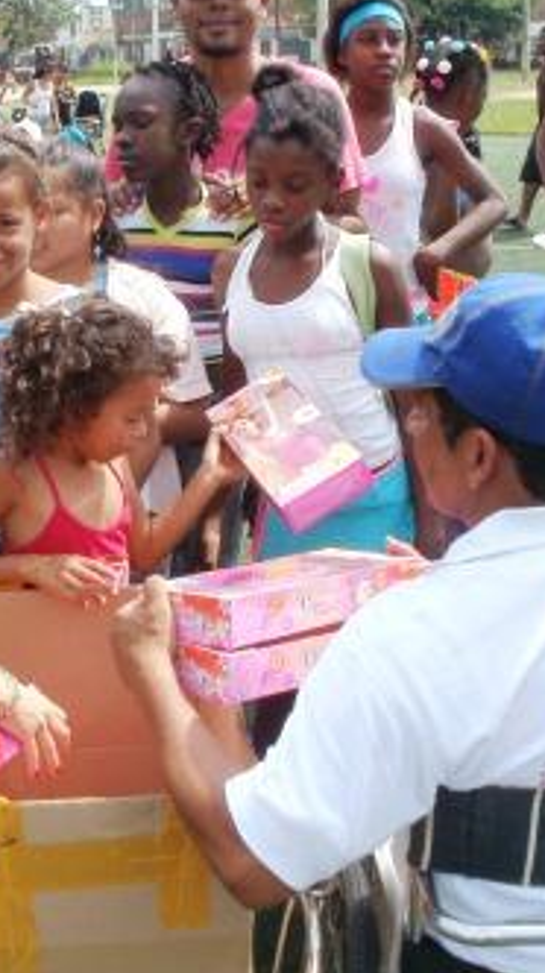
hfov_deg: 22.3
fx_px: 1366
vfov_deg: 39.2
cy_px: 484
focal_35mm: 53
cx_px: 105
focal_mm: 6.3
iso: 100
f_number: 5.6
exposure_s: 1/250
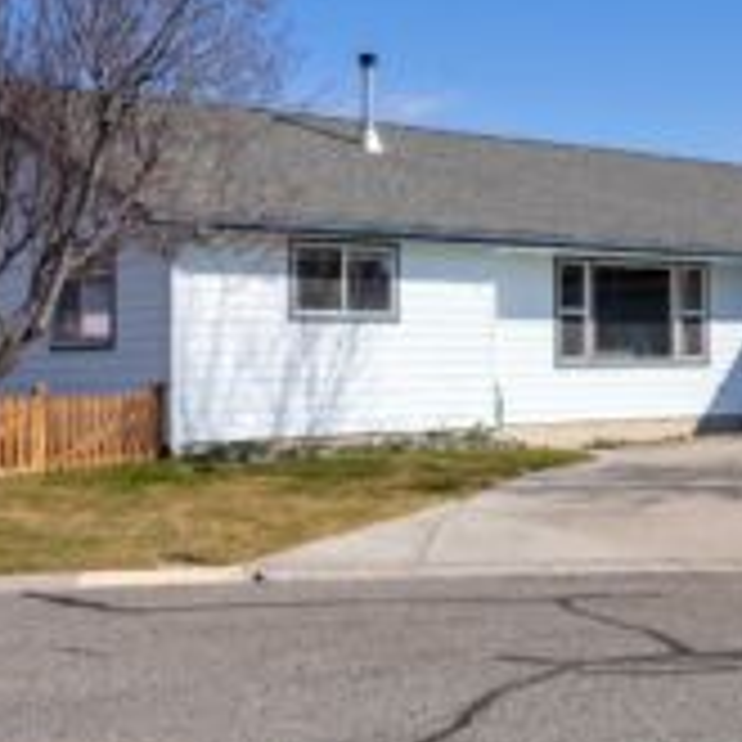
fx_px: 1601
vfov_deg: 26.0
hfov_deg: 25.3
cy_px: 259
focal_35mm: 66
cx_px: 661
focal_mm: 32
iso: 100
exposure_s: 1/8000
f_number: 5.6
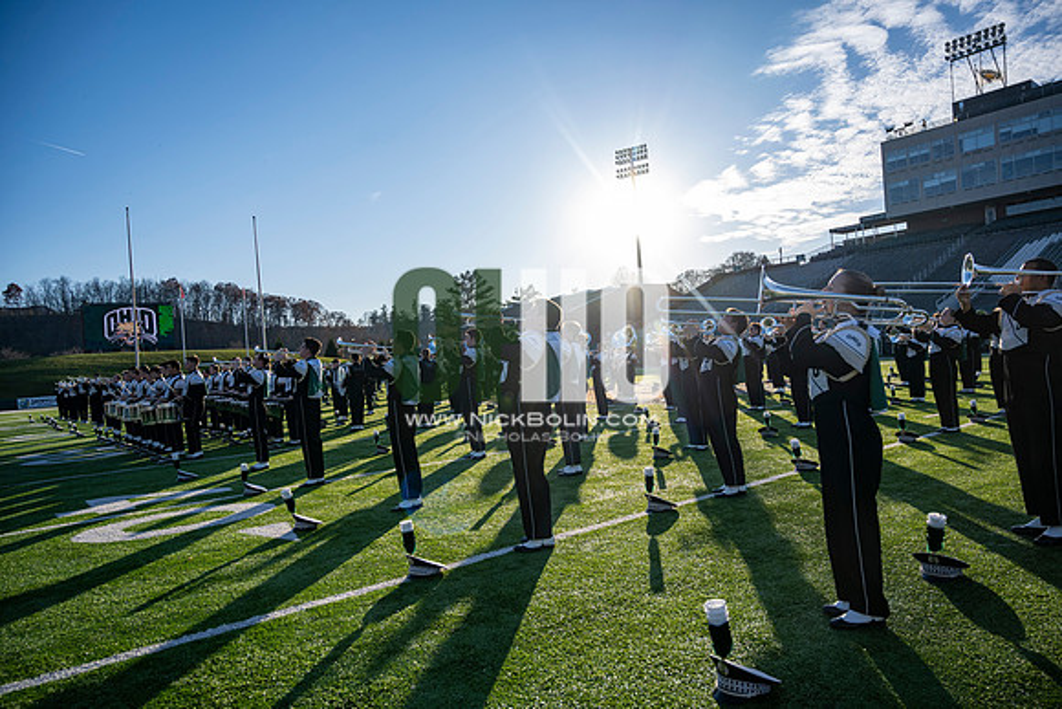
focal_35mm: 24
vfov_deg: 53.2
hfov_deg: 73.7
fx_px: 708
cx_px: 531
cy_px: 354
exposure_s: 1/800
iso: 80
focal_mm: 24
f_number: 4
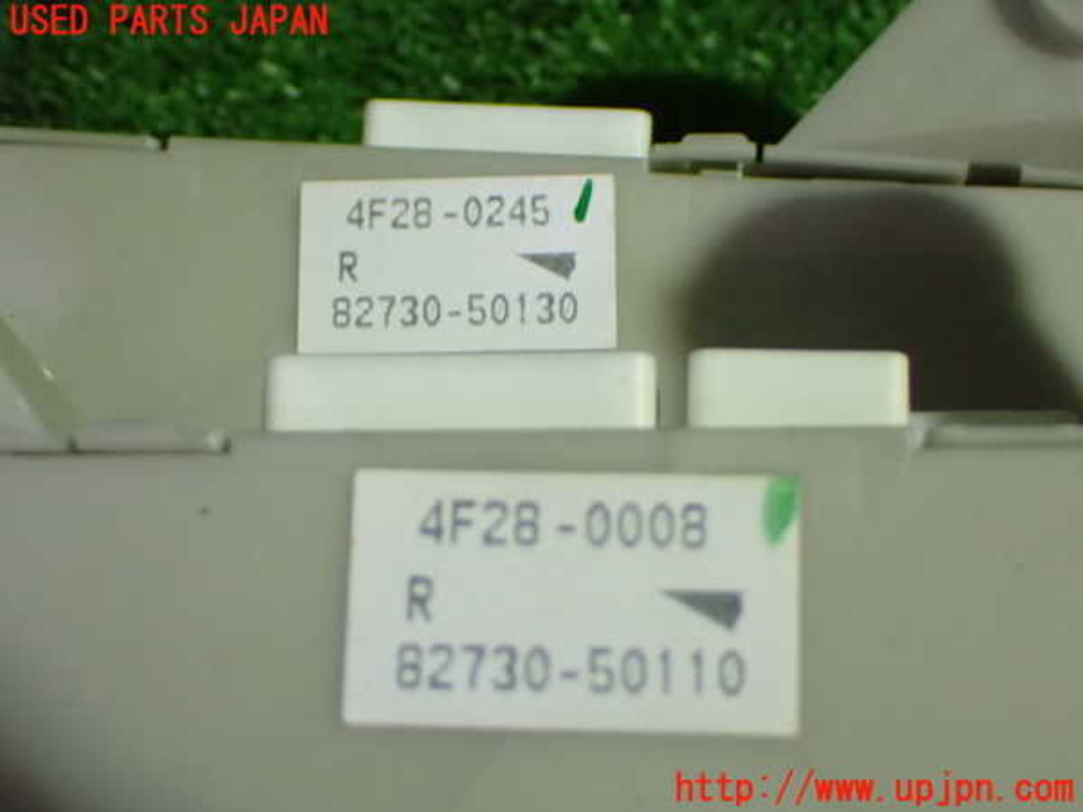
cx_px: 542
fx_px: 1940
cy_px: 406
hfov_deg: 31.2
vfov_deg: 23.7
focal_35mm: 62
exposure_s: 1/60
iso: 1250
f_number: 3.6
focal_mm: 11.09
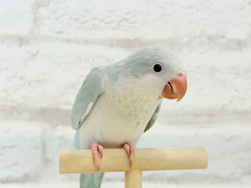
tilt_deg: -1.8
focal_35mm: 52
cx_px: 126
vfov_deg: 28.0
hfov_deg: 36.8
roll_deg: +0.1
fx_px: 377
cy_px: 94
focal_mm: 5.96
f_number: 1.6
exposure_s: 1/50
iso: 32
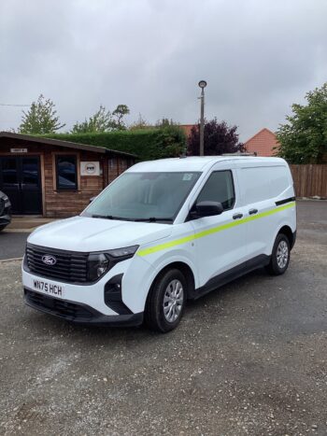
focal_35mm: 31
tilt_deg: -6.2
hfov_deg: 45.4
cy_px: 218
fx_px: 391
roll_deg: -0.1
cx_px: 164
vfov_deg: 58.4
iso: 25
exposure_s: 1/637
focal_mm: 3.3
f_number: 2.4
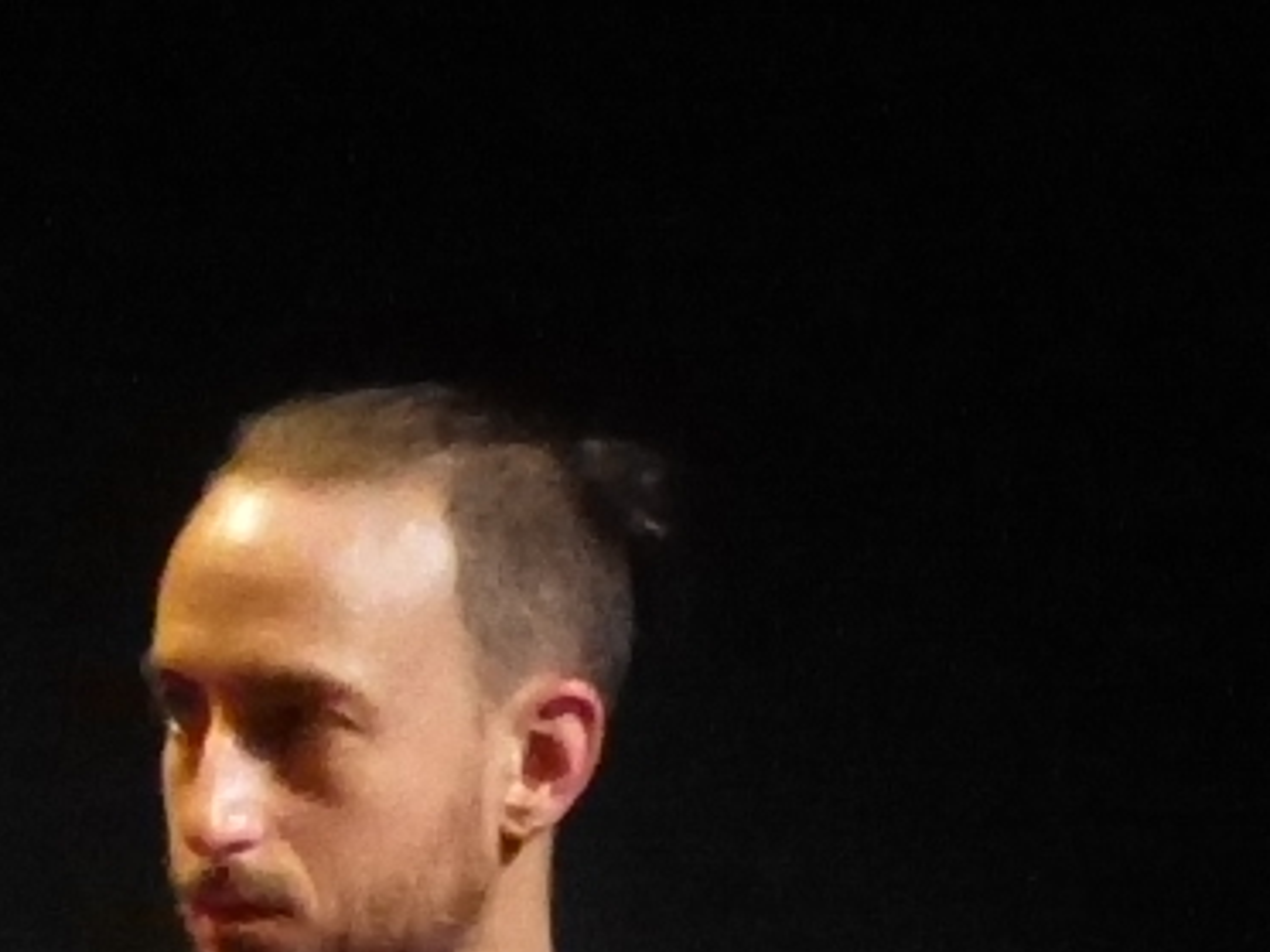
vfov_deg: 4.3
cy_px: 1959
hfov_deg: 5.7
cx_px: -1581
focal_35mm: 337
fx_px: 12364
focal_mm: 8.7
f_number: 4.1
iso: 1600
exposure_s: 1/15
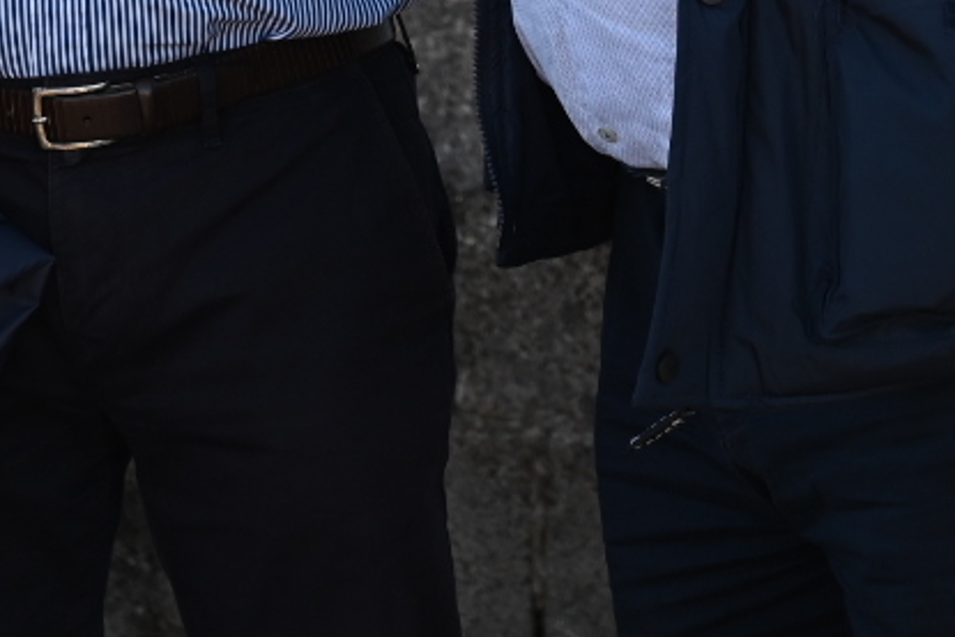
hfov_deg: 7.5
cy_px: -467
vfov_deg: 5.0
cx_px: 594
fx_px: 7244
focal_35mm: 273
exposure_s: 1/400
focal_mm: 70
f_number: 4.5
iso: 200
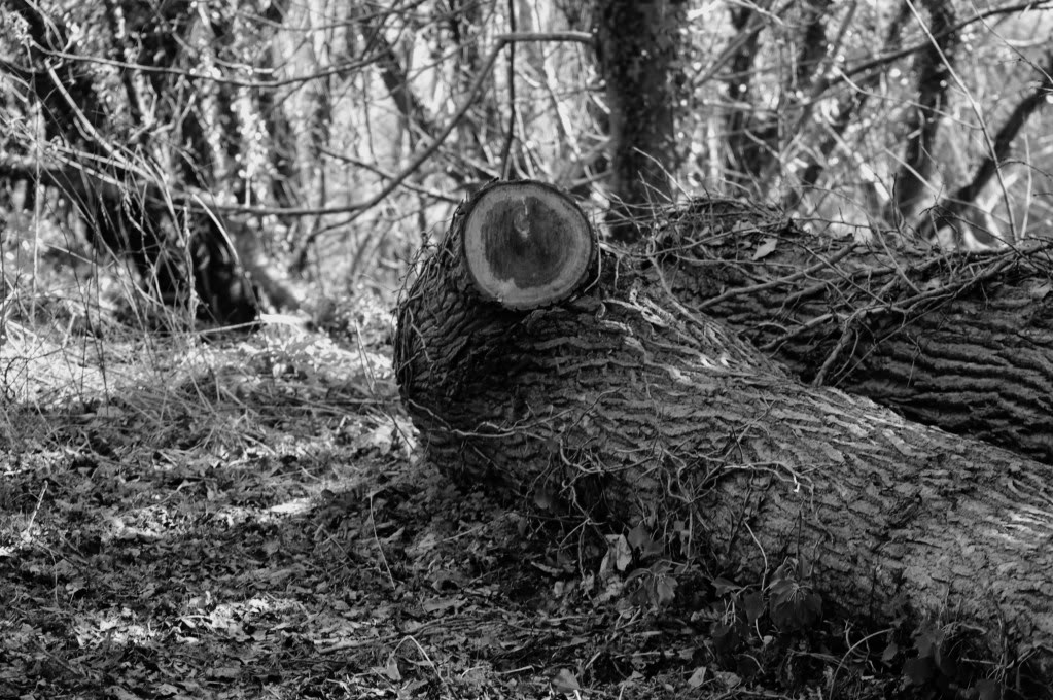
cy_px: 350
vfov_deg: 13.0
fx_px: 3068
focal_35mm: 105
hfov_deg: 19.5
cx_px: 526
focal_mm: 70
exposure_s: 1/250
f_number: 4
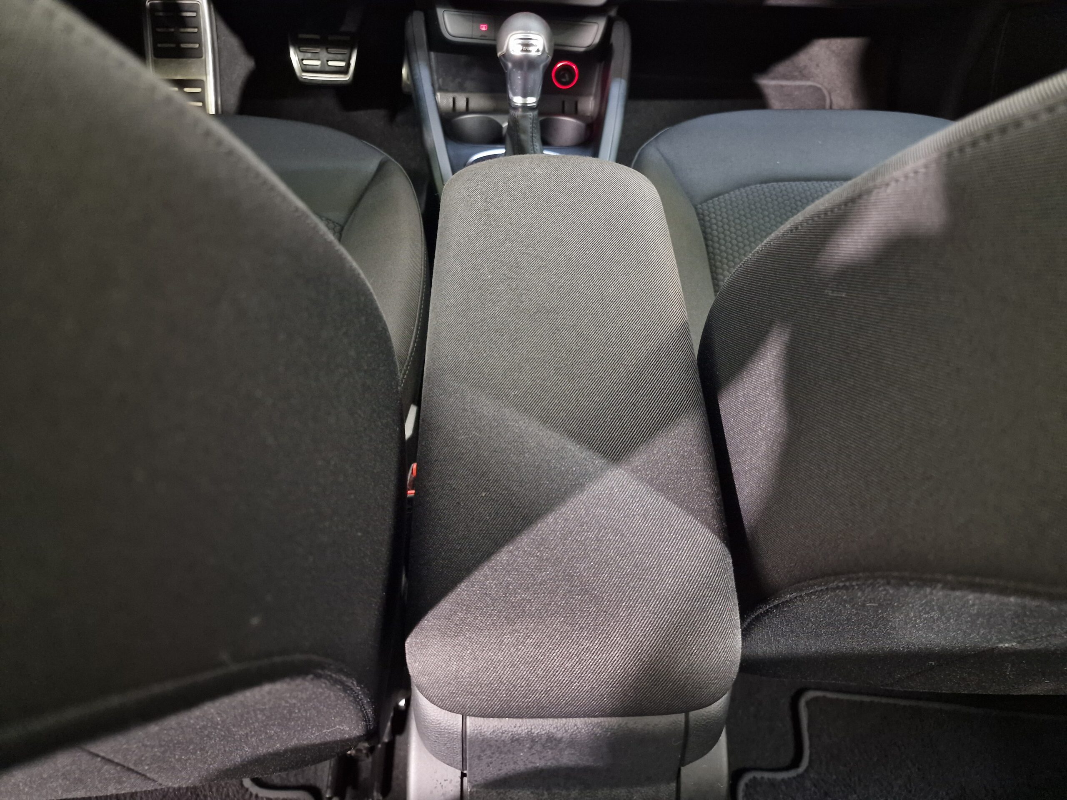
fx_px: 709
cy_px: 400
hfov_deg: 73.9
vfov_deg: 58.9
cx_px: 534
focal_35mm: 23
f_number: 1.8
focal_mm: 6.4
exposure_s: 1/10
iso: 500
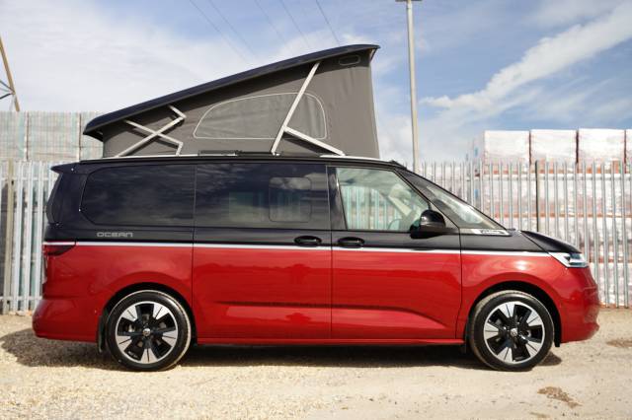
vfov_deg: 31.8
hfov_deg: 46.3
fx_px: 739
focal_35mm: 42
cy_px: 210
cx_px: 316
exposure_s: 1/250
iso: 100
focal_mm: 42.1
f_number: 5
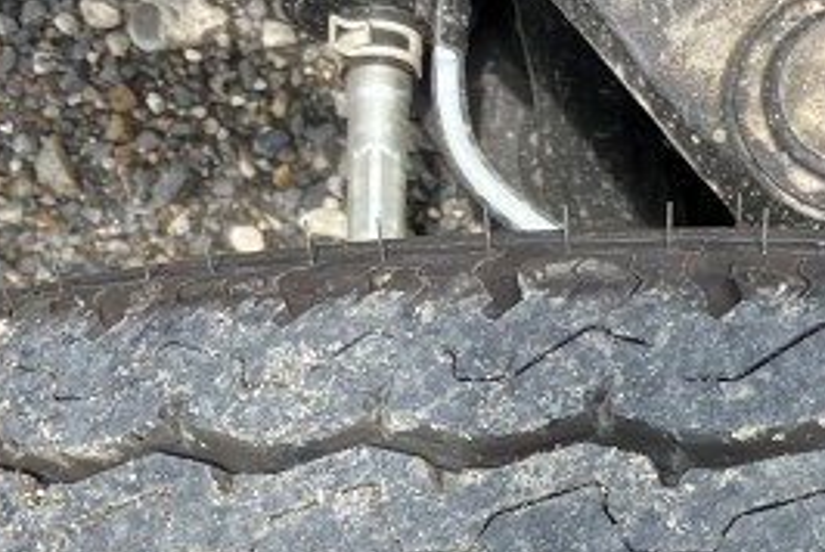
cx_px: 797
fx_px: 2569
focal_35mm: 112
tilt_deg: -81.7
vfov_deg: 12.0
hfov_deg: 17.9
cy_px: 682
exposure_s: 1/615
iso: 32
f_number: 1.8
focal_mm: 3.99
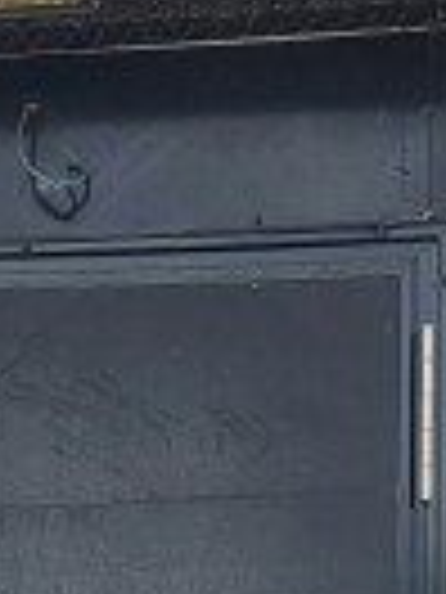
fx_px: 2542
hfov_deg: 10.0
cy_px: 1154
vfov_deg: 12.0
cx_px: 54
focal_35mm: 148
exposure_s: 1/408
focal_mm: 6.7
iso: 16
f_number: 1.8
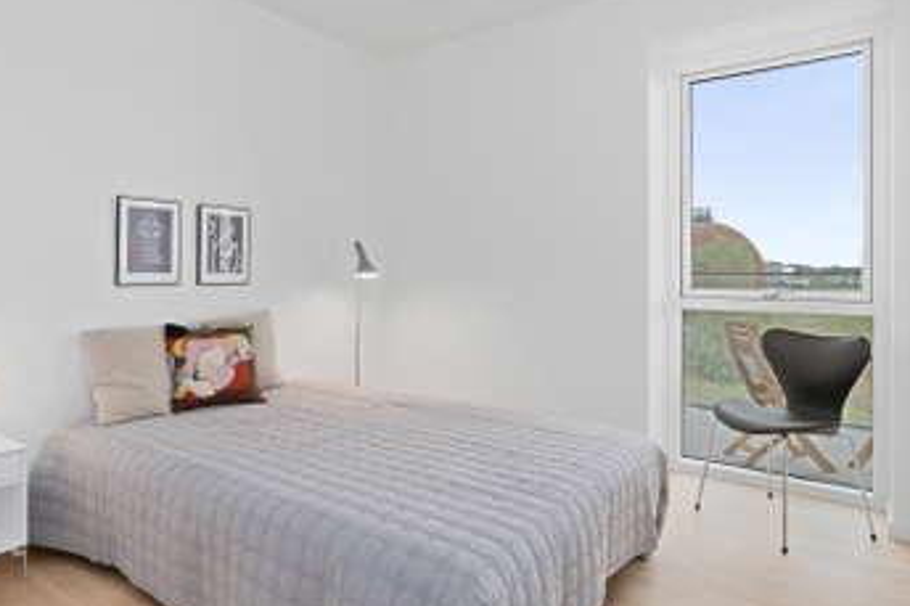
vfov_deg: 57.0
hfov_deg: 78.4
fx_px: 556
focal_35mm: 22
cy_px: 270
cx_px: 413
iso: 200
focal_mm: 12
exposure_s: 1/6
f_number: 8
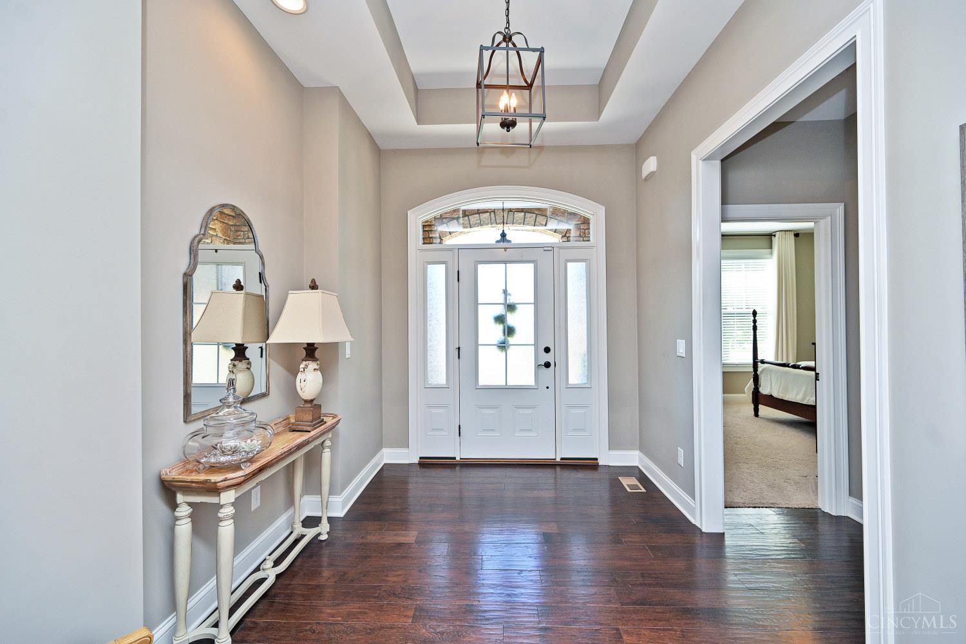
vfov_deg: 81.2
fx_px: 376
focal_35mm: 14
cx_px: 483
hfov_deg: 104.3
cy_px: 322
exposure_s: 1/100
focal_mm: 14
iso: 200
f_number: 5
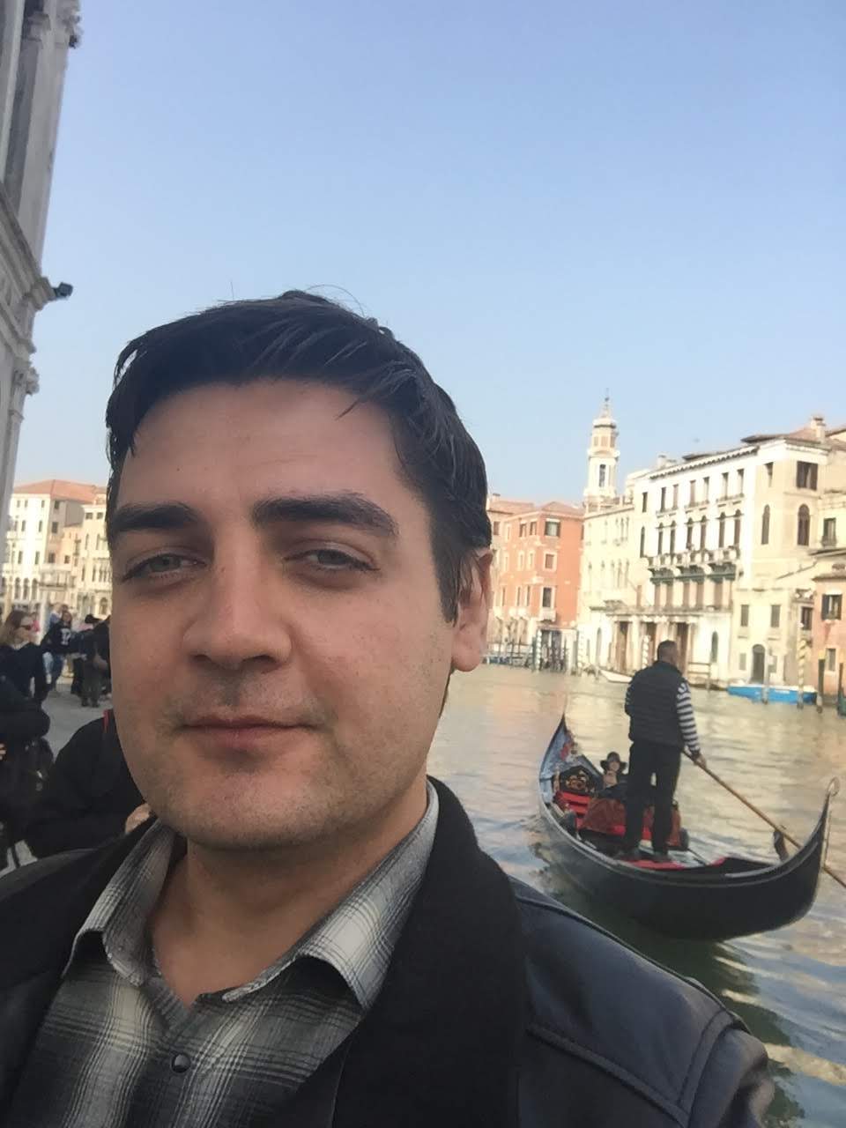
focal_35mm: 31
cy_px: 564
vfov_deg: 58.4
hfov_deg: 45.4
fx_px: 1010
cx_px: 423
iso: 32
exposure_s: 1/664
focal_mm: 2.65
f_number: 2.2
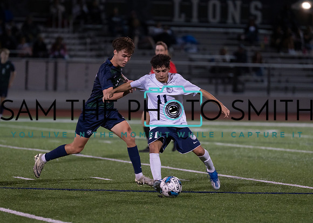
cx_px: 144
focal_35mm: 265
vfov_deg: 5.4
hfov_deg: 7.6
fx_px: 2355
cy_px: 129
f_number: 2.8
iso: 2000
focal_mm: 200
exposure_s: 1/1000
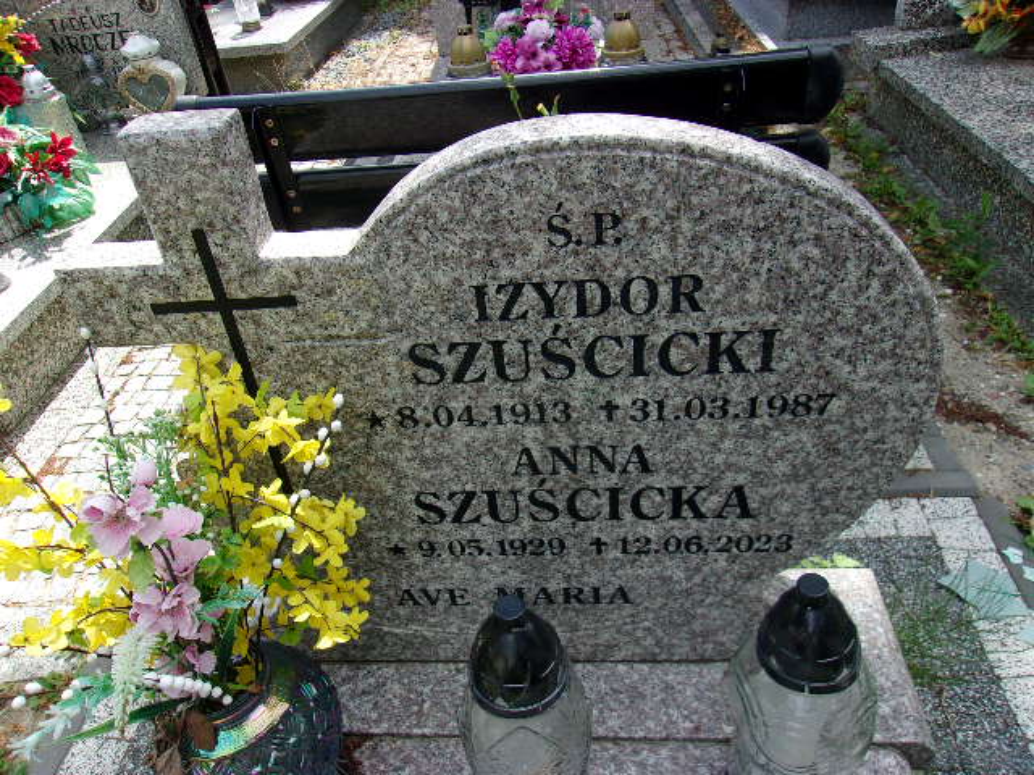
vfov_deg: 51.4
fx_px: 807
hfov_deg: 65.3
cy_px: 388
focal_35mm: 27
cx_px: 517
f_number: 10.4
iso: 80
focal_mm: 4.9
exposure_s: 1/50
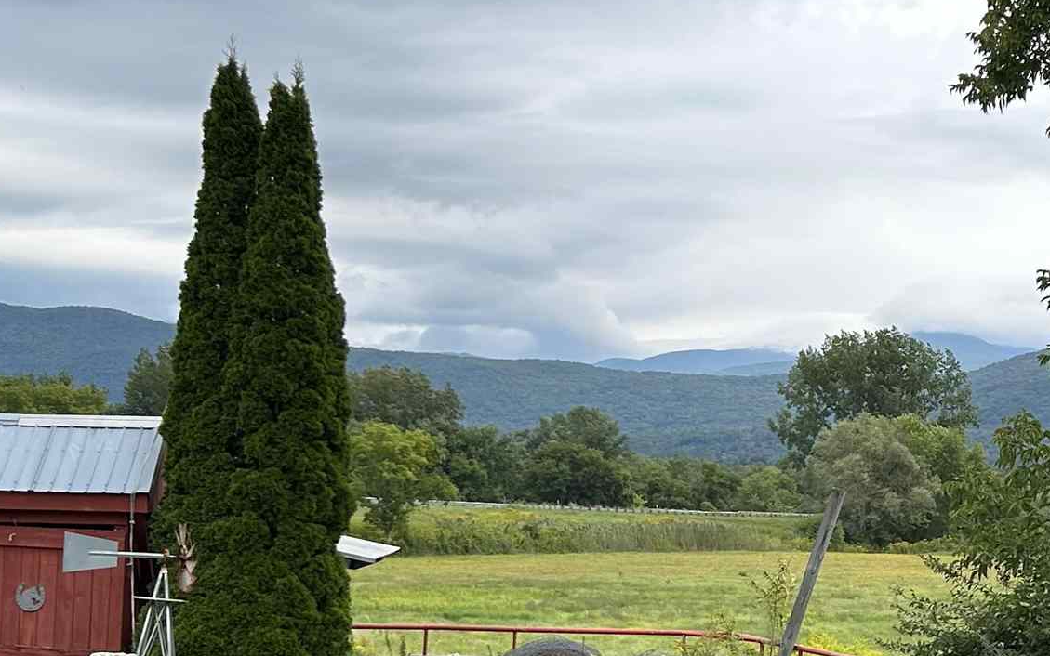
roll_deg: -0.5
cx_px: 689
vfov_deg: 17.3
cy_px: 509
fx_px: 2147
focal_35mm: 75
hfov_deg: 27.3
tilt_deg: -1.2
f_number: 1.5
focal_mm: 5.7
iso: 50
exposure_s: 1/2123
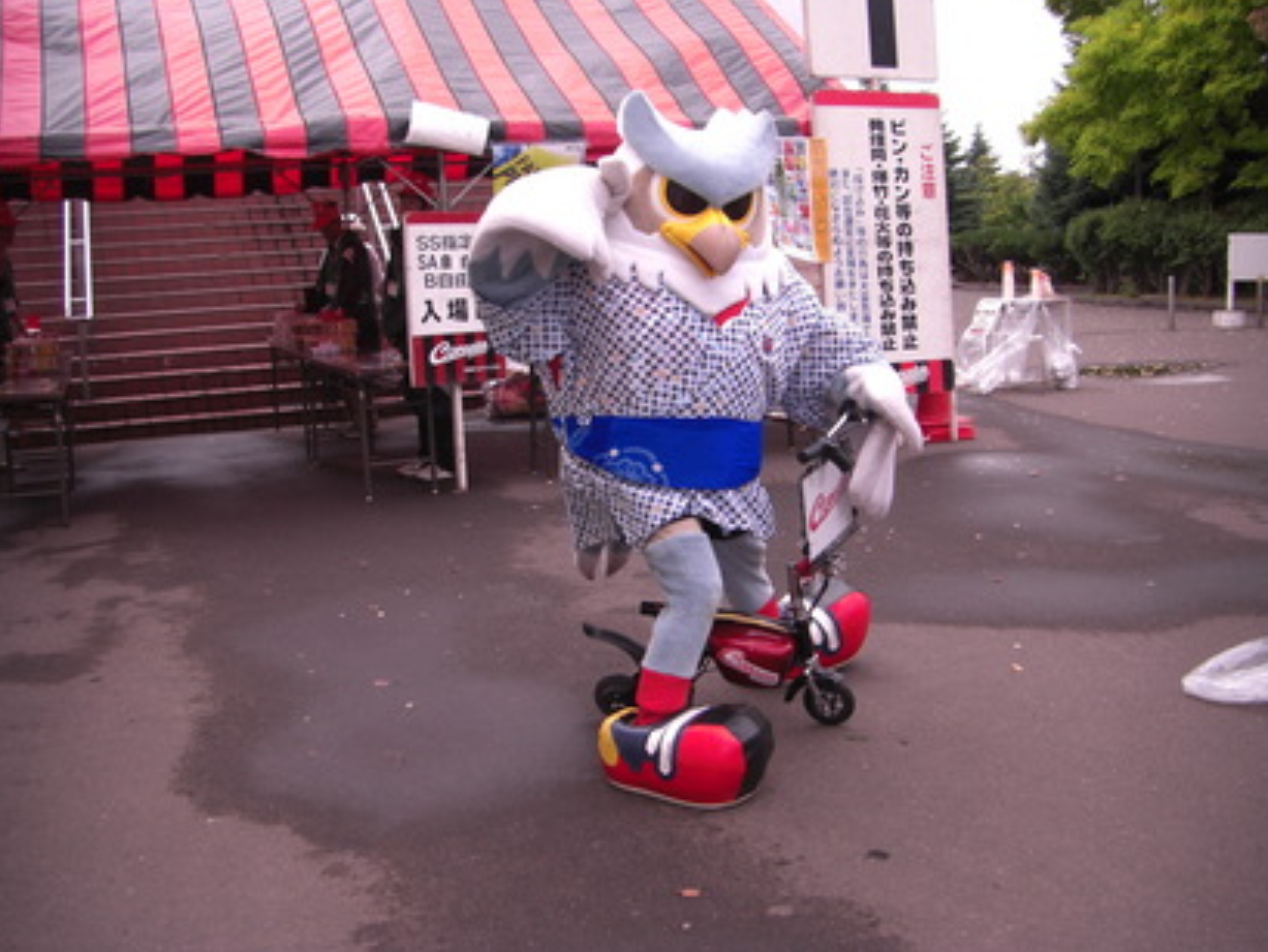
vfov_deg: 36.8
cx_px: 642
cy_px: 467
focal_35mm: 39
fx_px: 1429
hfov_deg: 47.8
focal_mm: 6.3
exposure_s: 1/200
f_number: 3.4
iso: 64
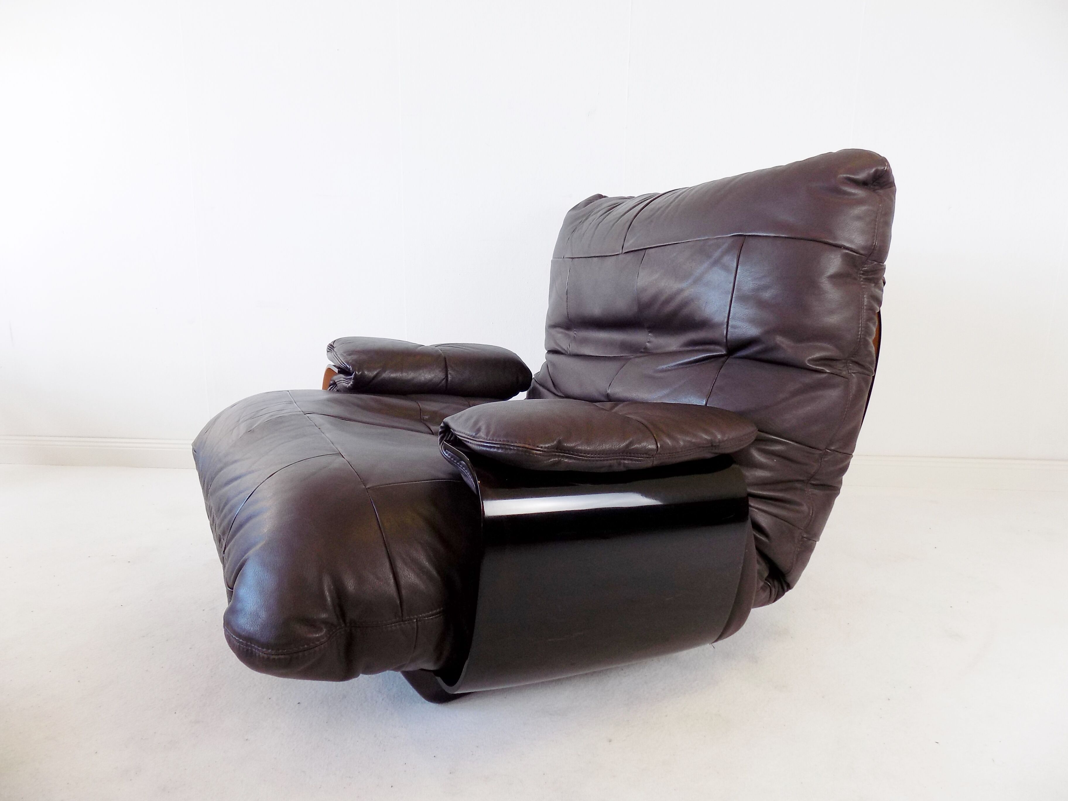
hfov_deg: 73.9
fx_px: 710
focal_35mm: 23
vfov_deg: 58.9
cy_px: 400
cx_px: 534
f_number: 3.1
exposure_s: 1/30
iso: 100
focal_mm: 4
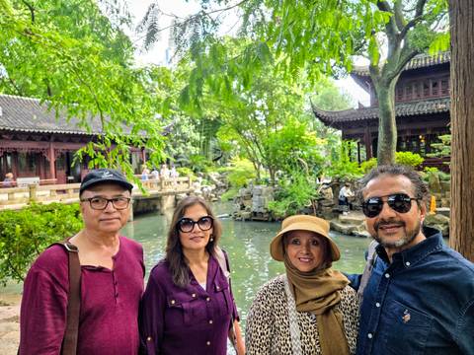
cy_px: 178
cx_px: 237
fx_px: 315
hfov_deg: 73.9
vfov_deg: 58.9
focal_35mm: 23
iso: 80
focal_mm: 5.4
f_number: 1.8
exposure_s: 1/180
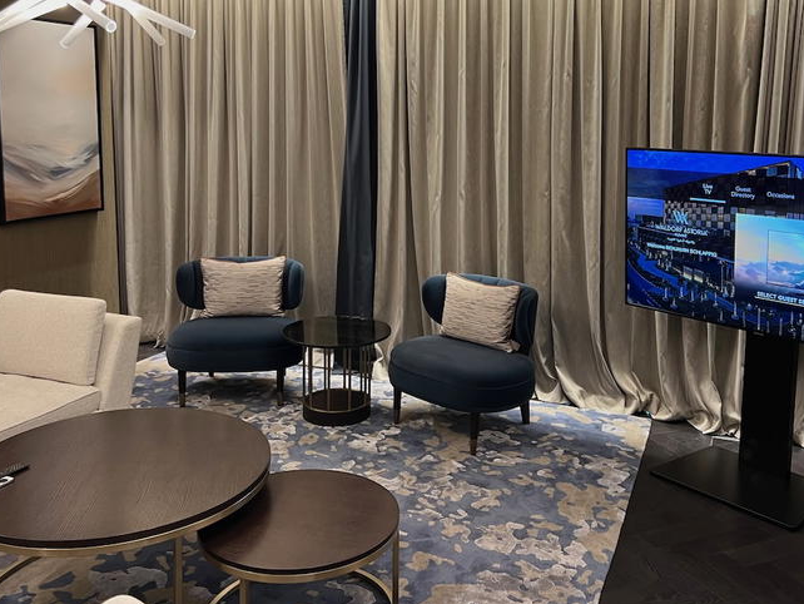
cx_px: 432
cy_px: 214
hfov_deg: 53.9
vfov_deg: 41.4
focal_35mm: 34
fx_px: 790
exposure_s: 1/61
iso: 100
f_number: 1.5
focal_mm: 5.7
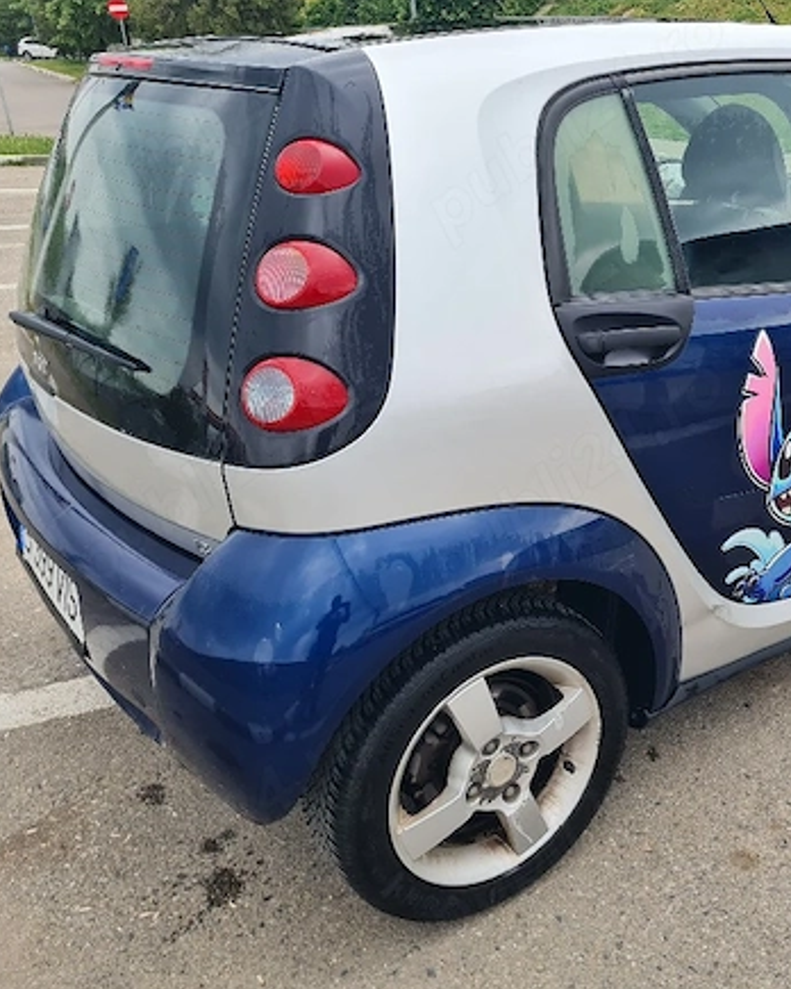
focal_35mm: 35
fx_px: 1024
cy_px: 487
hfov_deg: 40.0
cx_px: 666
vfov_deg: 51.5
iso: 50
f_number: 1.8
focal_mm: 5.4
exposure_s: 1/667
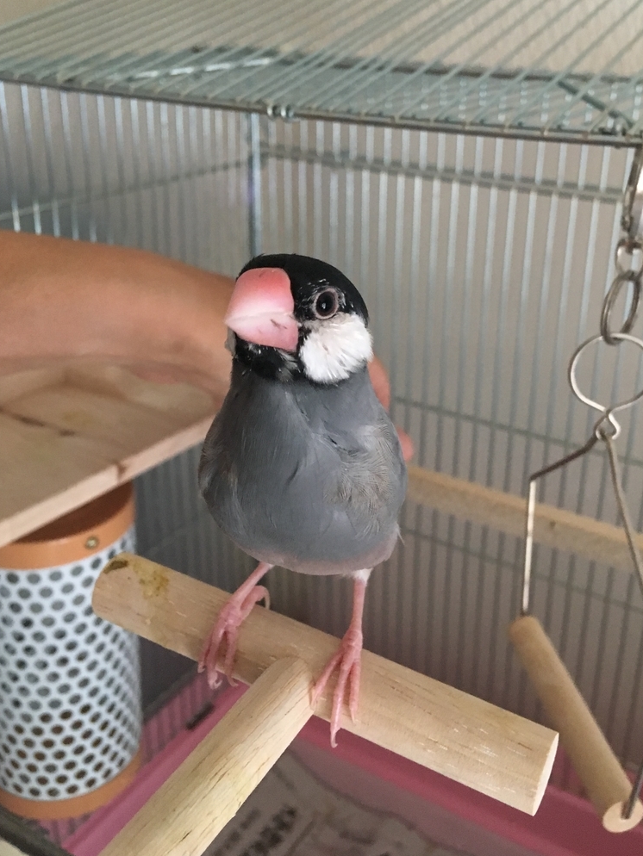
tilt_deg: -22.9
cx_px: 361
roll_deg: -0.6
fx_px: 866
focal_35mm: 35
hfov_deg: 40.6
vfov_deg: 52.4
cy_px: 363
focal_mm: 4.15
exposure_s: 1/30
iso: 200
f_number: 2.2
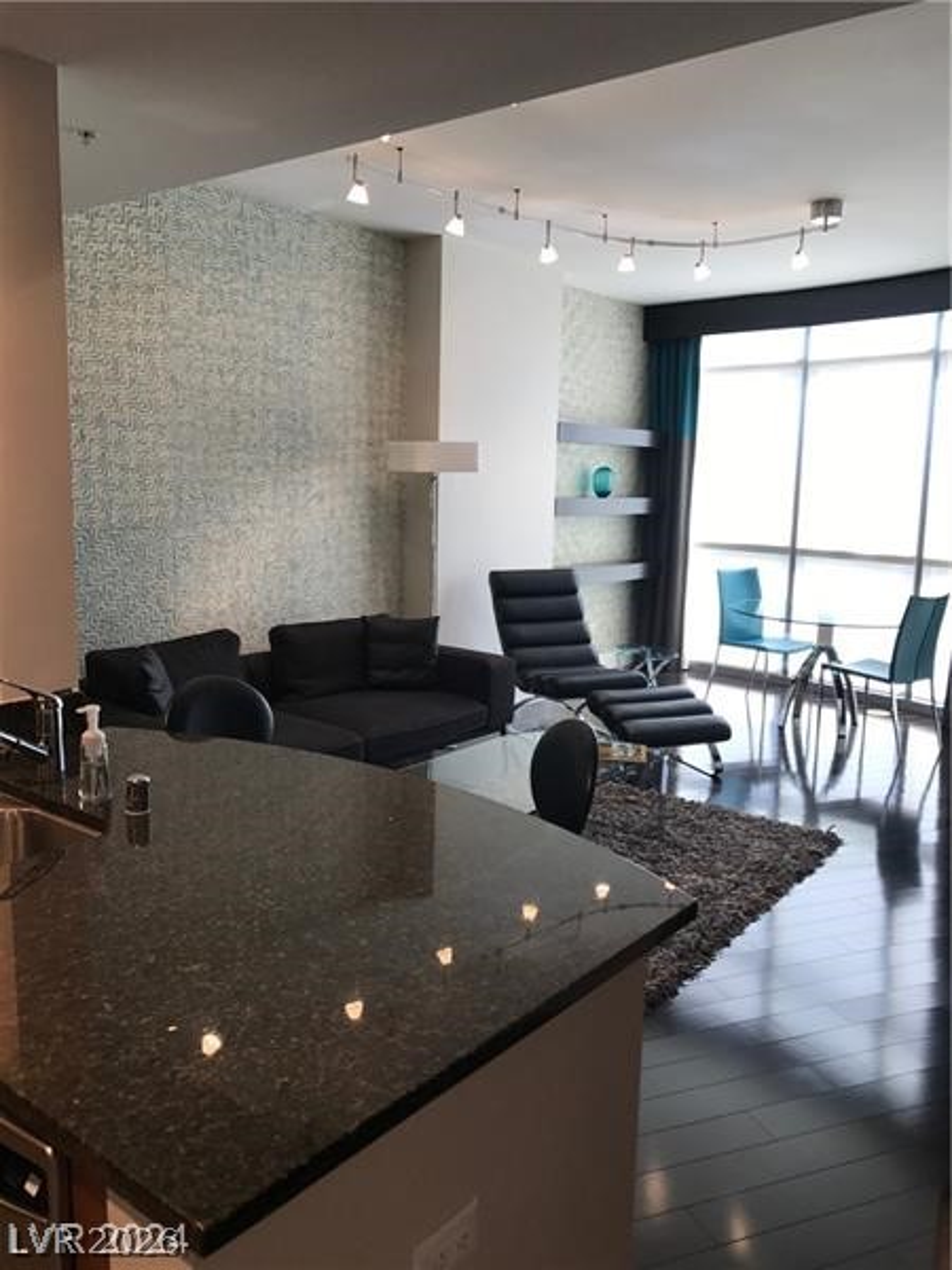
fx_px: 1027
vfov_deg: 63.4
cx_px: 476
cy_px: 635
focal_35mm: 28
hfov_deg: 49.7
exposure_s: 1/60
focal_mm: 3.99
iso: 25
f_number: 1.8
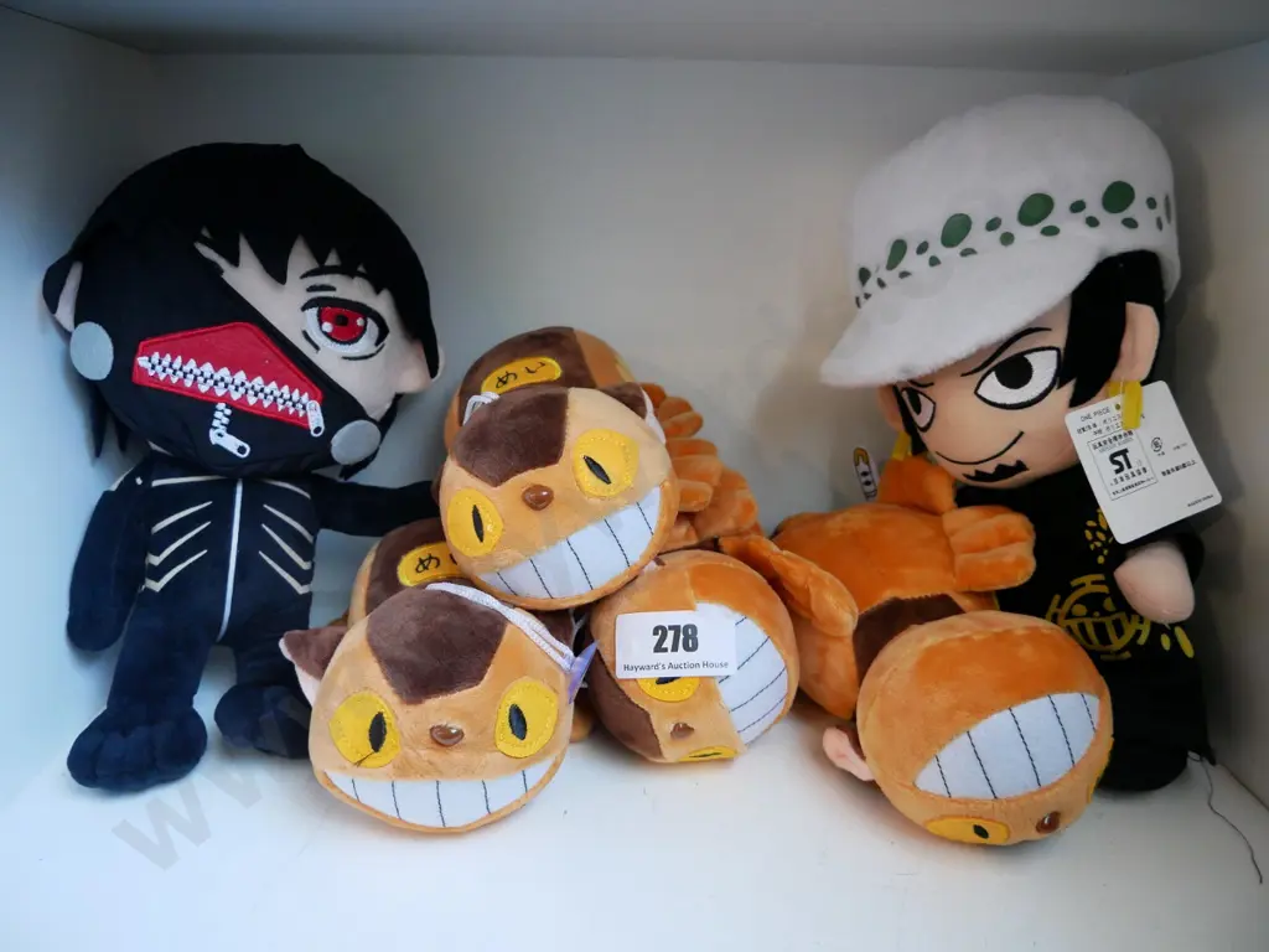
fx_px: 880
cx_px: 634
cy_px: 476
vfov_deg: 56.8
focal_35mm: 24
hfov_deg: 71.6
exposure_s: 1/60
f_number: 3.5
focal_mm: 12
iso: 1600
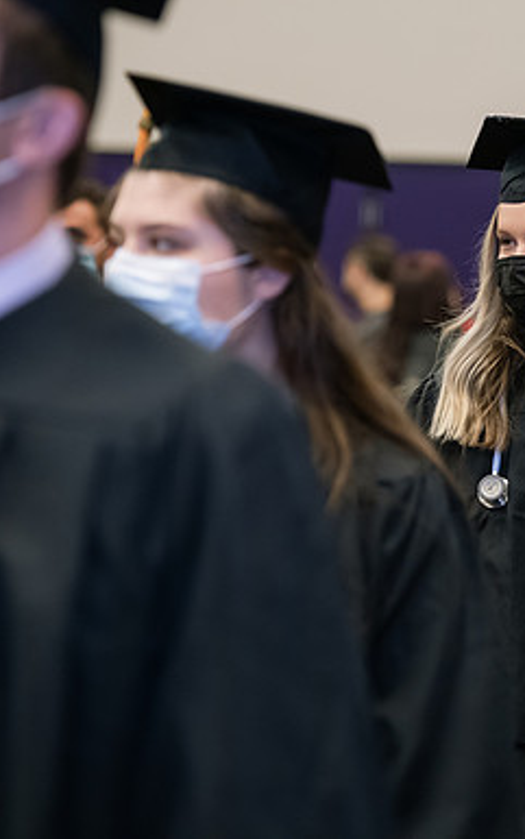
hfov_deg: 6.8
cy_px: 420
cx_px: 545
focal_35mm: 192
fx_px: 4390
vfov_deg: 10.9
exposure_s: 1/200
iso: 1600
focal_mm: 125
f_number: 3.5
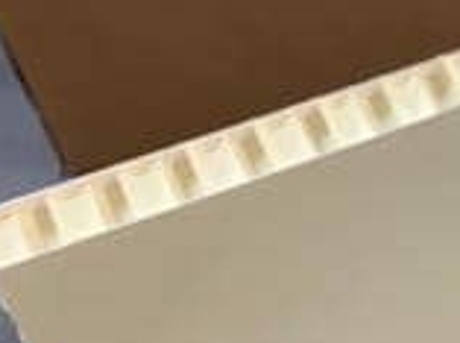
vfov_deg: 14.9
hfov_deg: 18.4
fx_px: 1313
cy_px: 210
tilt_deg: -61.4
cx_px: 612
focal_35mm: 99
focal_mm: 3.3
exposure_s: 1/50
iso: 250
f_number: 2.4
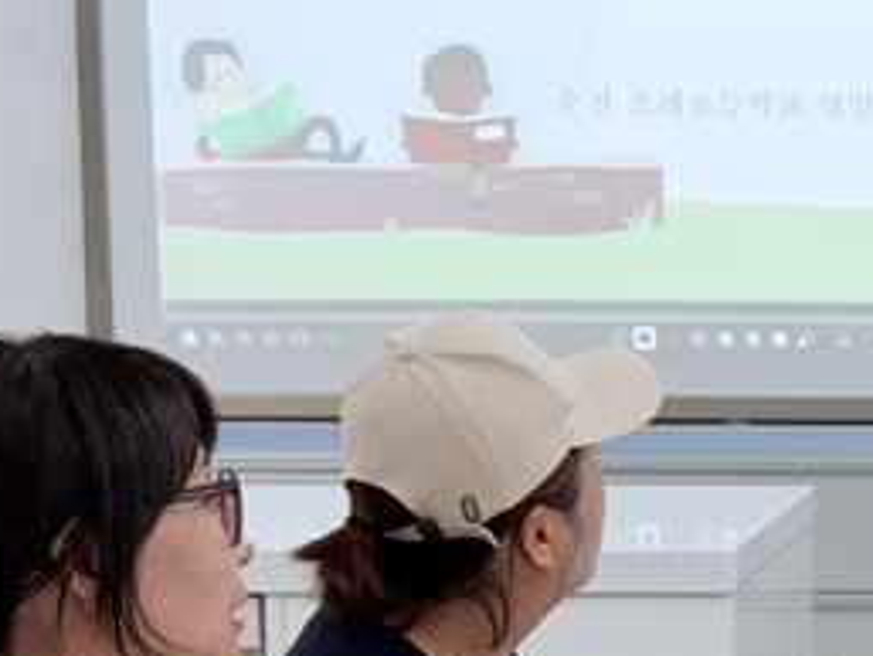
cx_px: 1525
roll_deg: +0.4
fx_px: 4516
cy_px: 571
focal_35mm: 179
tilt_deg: -6.8
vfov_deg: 8.3
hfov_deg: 10.4
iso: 50
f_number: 1.78
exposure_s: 1/144
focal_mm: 6.76
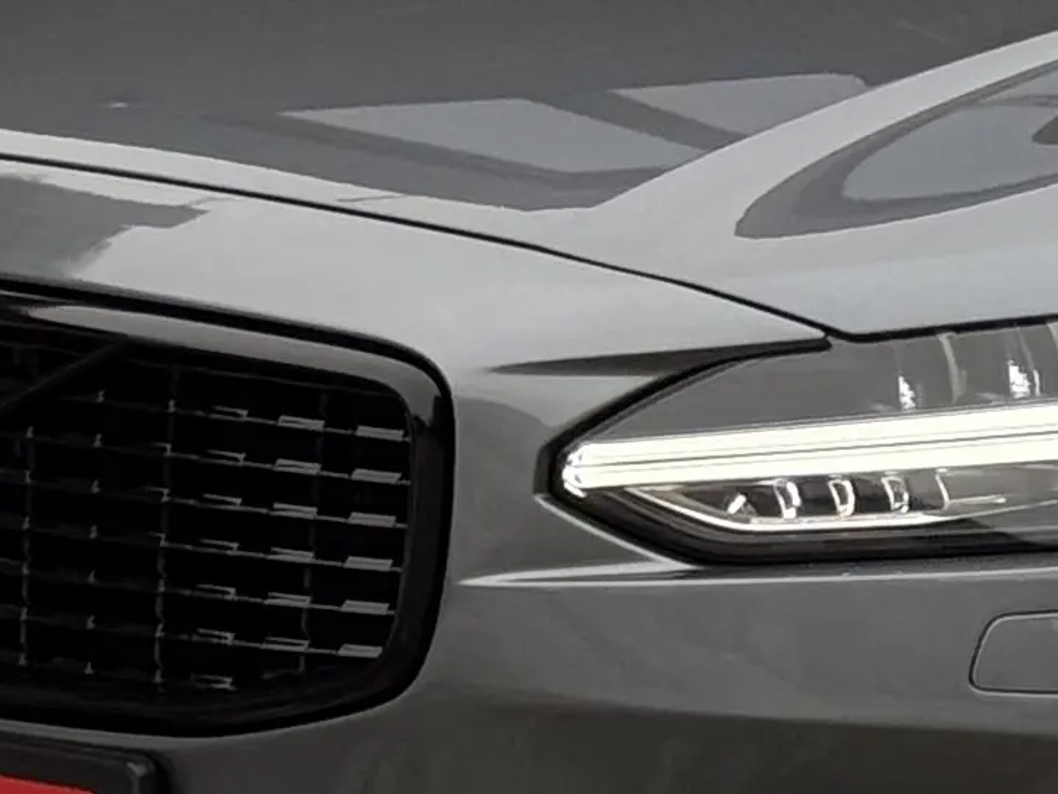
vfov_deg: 5.5
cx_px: 1971
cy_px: 76
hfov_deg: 7.2
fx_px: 8194
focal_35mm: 268
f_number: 1.78
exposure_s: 1/1395
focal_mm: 6.76
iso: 64
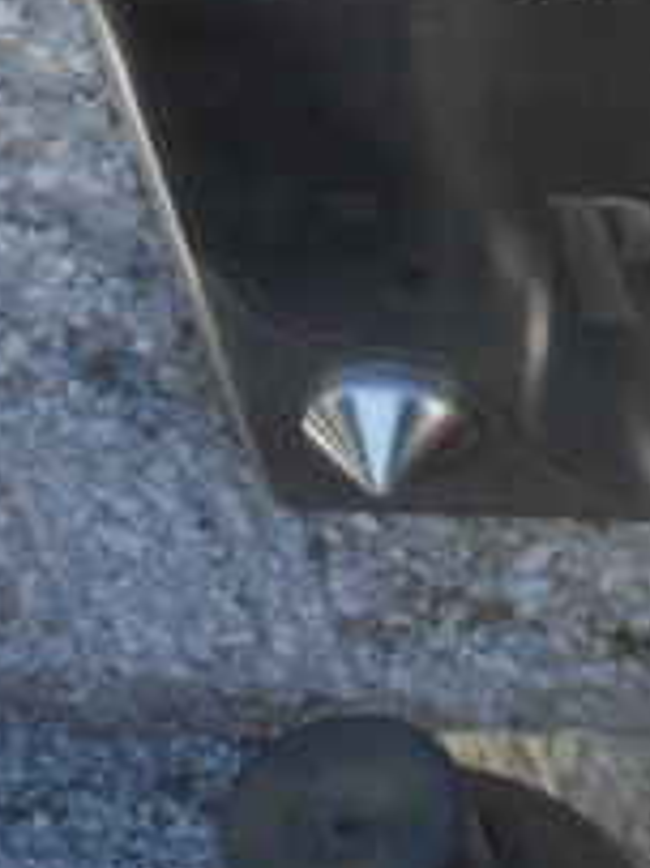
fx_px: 9348
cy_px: -235
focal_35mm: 373
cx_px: 1847
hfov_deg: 3.9
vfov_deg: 5.3
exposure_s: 1/180
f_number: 3.9
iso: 100
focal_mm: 13.2
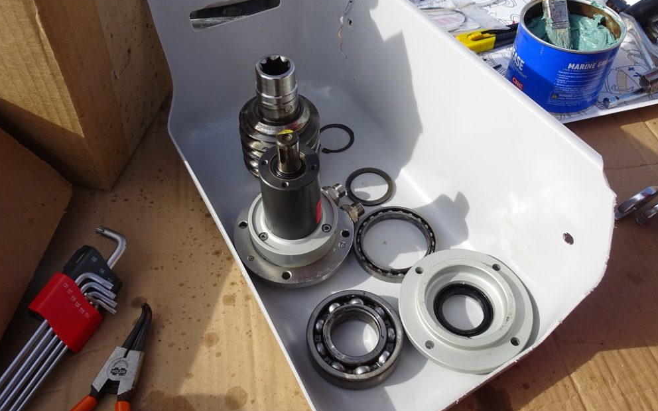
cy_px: 154
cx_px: 338
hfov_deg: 62.9
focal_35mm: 30
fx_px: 538
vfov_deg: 41.5
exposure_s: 1/640
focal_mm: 4.1
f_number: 3.5
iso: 80
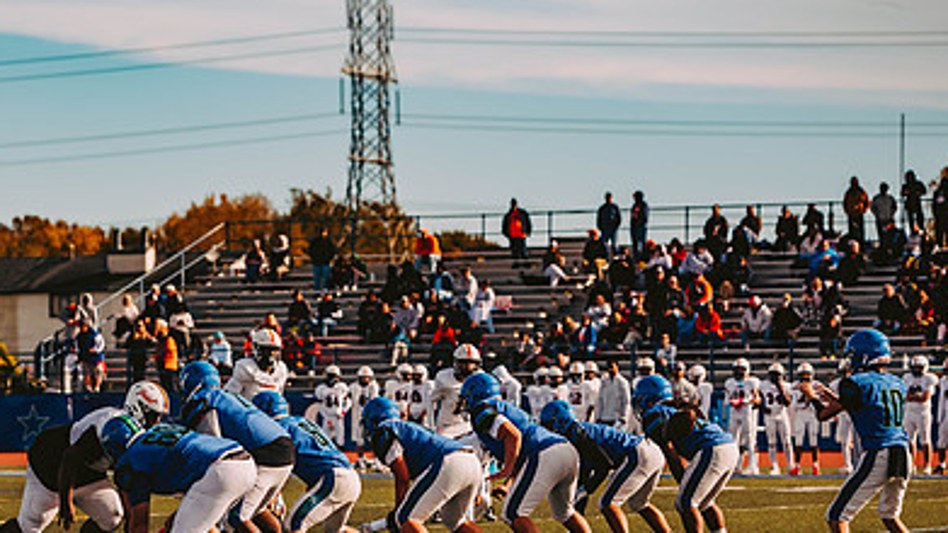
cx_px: 284
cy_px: 432
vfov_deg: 7.4
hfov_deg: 13.2
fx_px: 4098
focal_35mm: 163
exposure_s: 1/2500
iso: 160
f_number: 2.8
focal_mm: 105
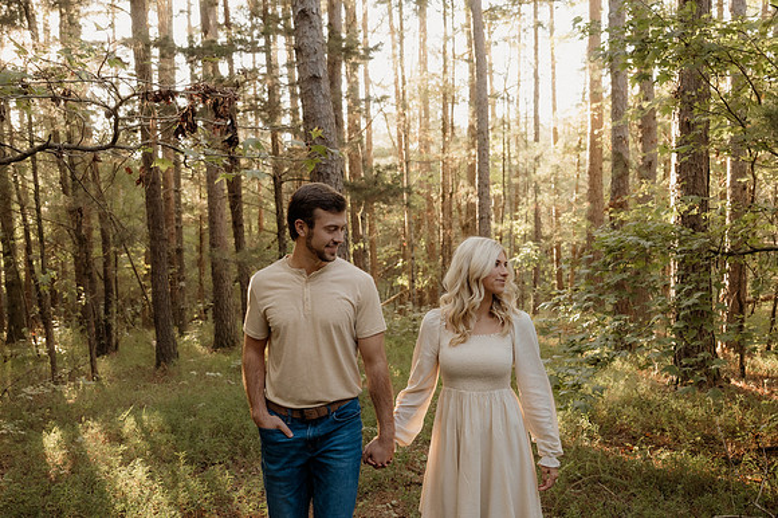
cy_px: 259
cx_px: 389
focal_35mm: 36
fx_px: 778
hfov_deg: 53.2
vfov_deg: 36.8
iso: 500
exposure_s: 1/125
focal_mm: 24
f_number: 2.8
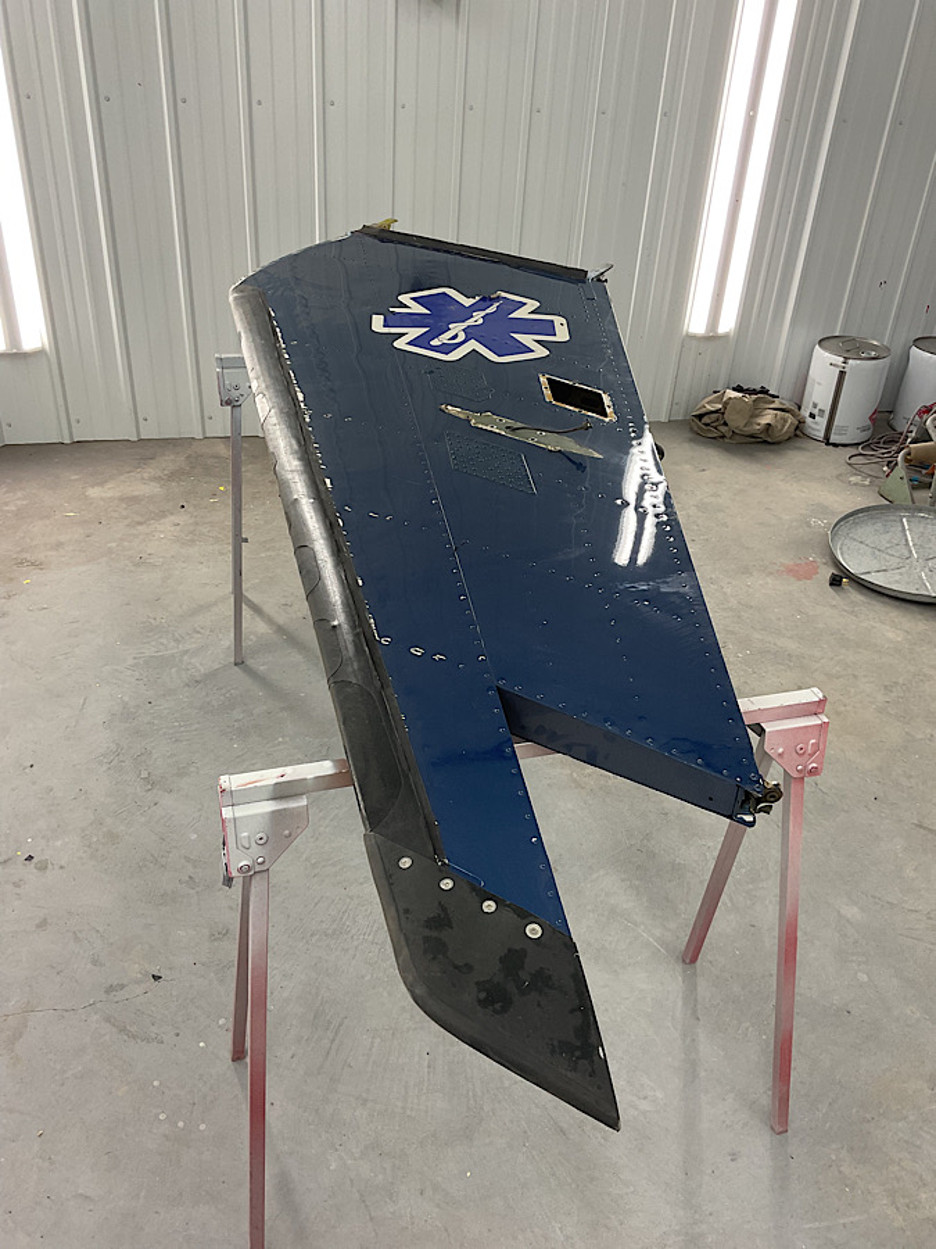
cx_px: 468
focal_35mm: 29
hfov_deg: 48.2
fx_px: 1046
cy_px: 624
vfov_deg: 61.7
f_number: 1.8
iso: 50
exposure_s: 1/60
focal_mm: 3
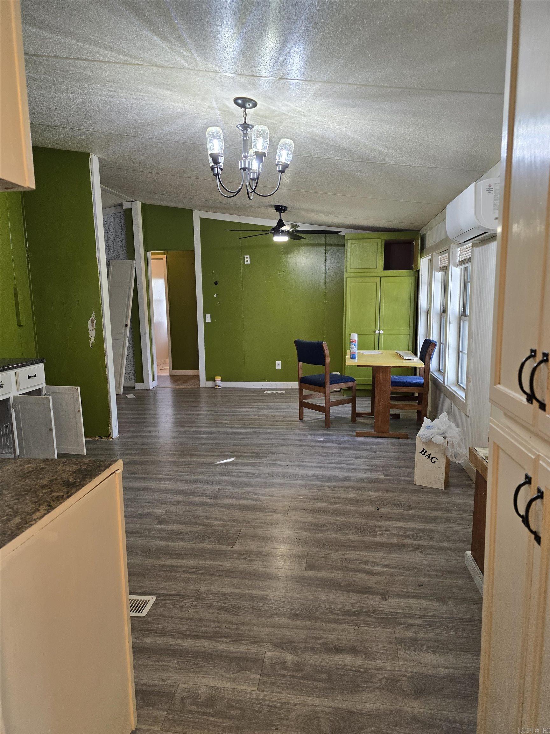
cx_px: 275
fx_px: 487
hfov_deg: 58.9
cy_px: 367
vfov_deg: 73.9
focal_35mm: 23
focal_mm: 6.3
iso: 250
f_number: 1.7
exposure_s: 1/120
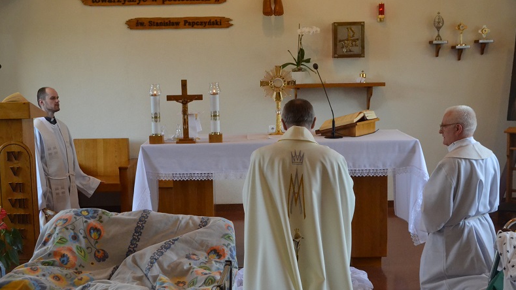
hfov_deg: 40.6
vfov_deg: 23.5
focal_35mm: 51
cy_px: 162
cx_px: 260
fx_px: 698
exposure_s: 1/125
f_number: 5.6
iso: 3200
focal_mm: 32
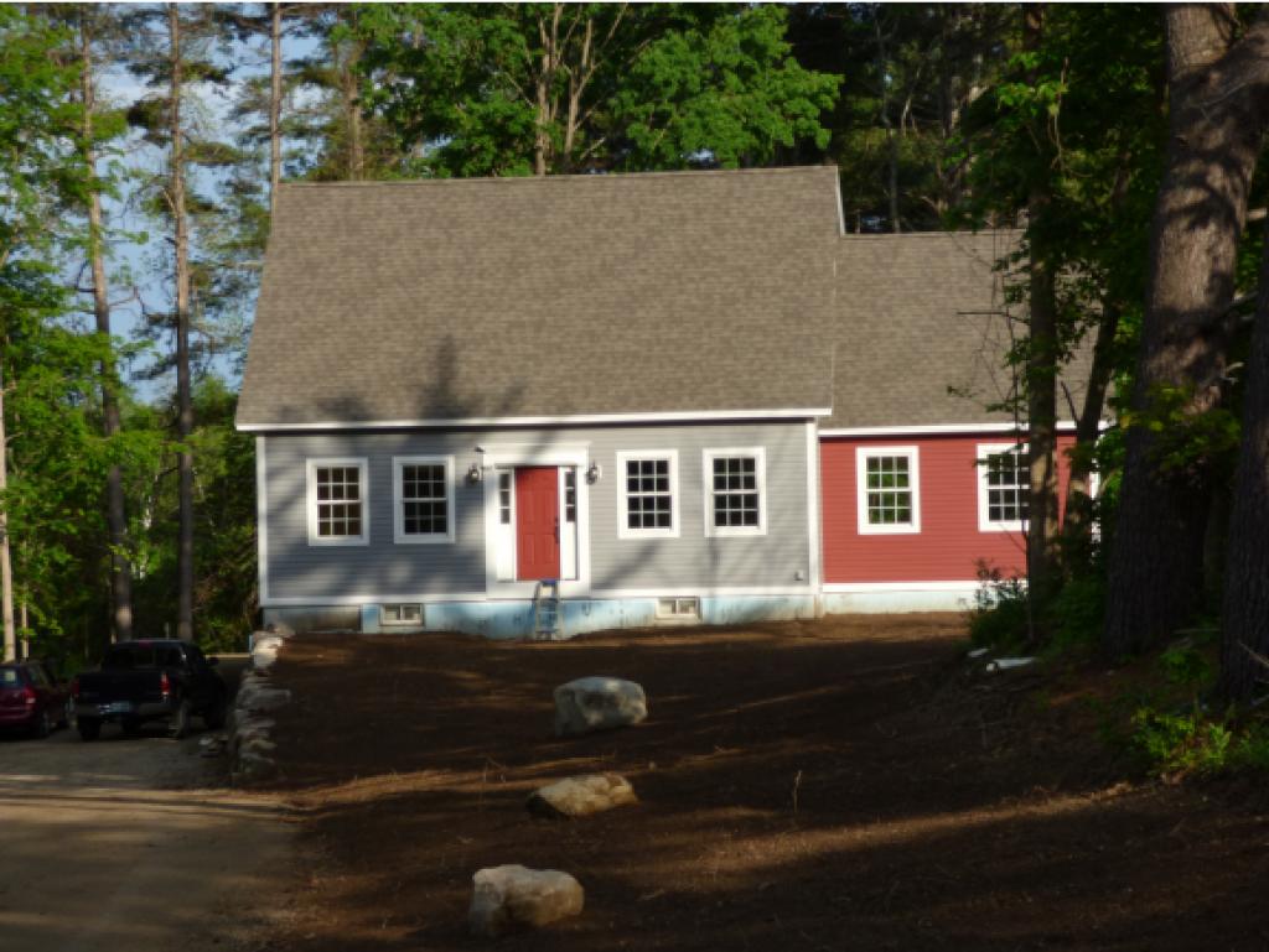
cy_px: 476
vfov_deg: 14.8
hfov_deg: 19.6
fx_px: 3668
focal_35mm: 100
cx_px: 634
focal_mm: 17.86
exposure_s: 1/500
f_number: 4.8
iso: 100
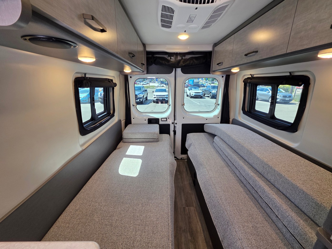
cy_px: 124
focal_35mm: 13
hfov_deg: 106.2
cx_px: 166
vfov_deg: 89.9
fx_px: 125
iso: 100
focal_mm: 2.2
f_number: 1.9
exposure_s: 1/120
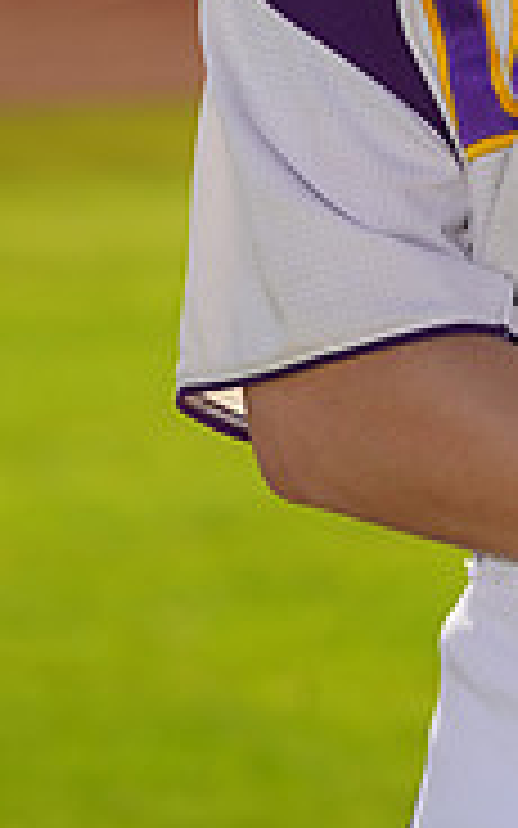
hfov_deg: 1.9
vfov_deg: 3.0
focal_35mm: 701
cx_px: 836
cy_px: -414
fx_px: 15834
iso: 100
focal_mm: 218
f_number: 9
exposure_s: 1/250
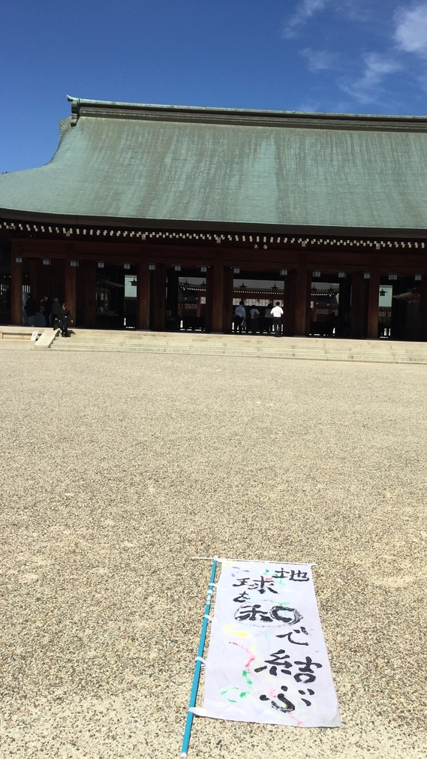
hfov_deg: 36.5
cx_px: 264
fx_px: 644
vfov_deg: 61.0
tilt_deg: -3.6
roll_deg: -1.6
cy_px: 379
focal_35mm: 32
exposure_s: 1/2825
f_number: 2.2
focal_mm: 4.15
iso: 32
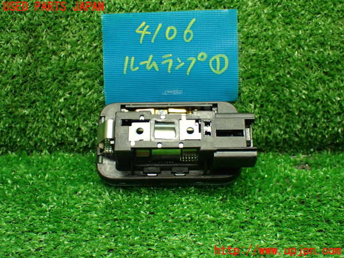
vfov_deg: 29.1
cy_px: 129
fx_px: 497
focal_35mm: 50
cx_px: 172
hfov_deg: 38.2
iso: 800
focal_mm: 9.01
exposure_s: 1/60
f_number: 3.2
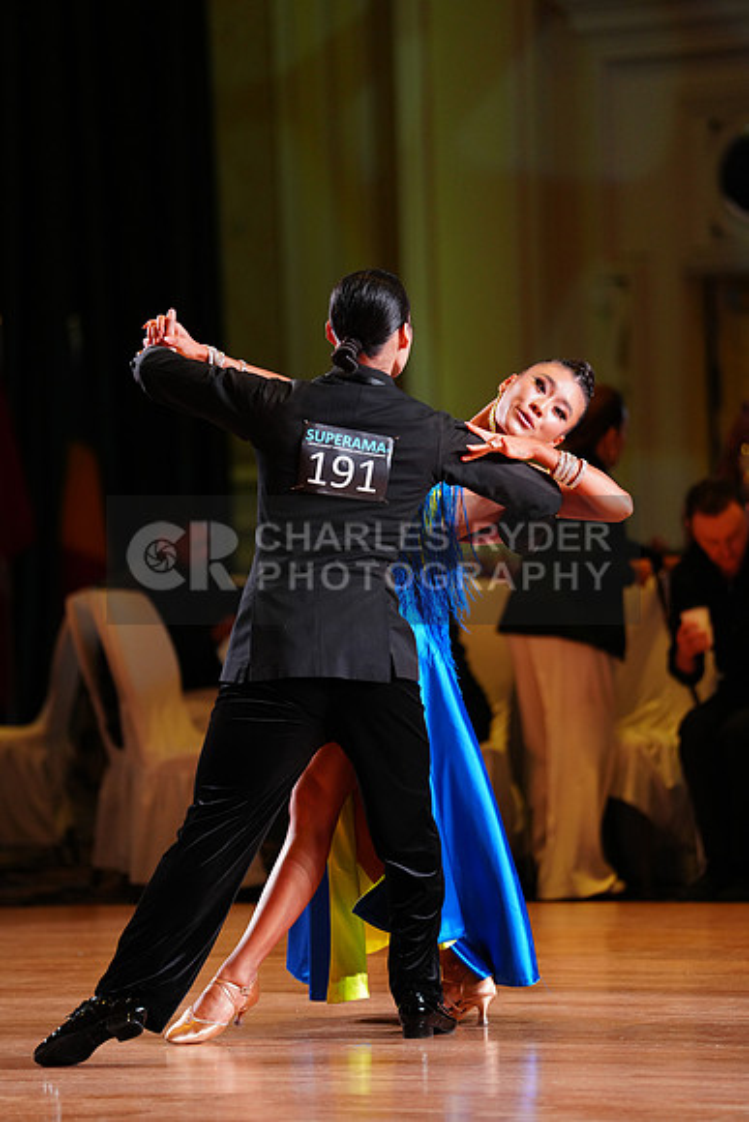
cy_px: 561
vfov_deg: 10.3
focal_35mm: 200
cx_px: 374
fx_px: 6237
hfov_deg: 6.9
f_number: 2.8
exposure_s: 1/400
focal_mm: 200
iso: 1600
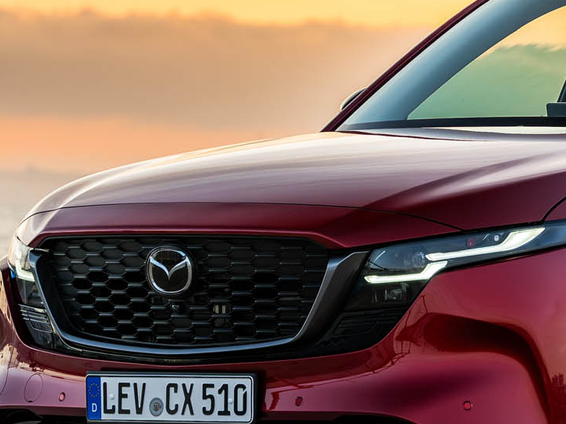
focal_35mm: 472
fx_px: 7715
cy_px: 122
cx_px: 554
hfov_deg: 4.2
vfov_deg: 3.1
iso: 320
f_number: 4.5
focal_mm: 110
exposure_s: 1/80
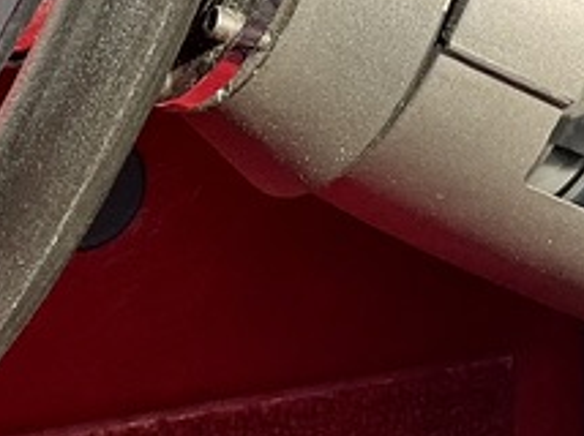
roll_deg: -3.3
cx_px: 467
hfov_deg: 5.4
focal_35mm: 369
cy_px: -11
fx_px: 6218
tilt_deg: -15.3
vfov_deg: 4.0
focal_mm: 9
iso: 50
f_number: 2.8
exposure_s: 1/121
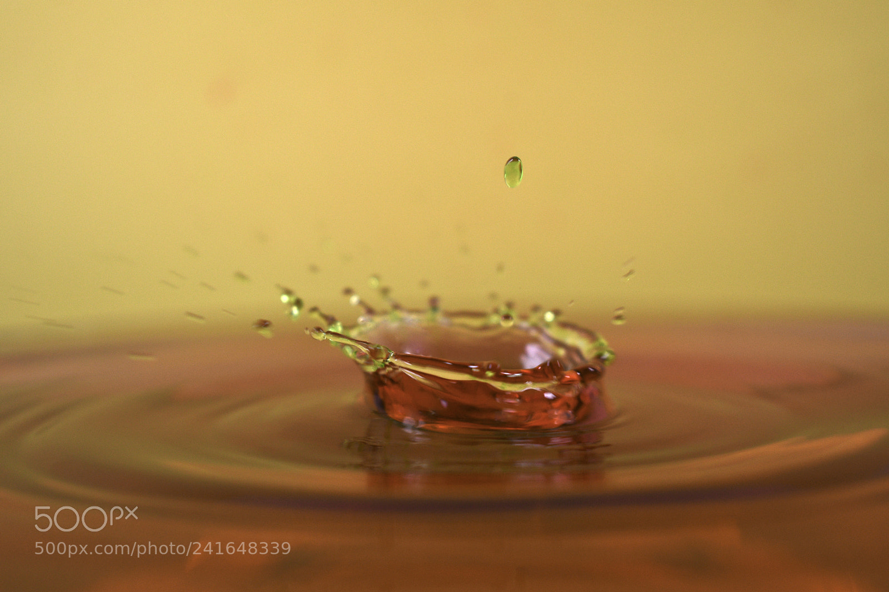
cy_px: 296
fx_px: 1778
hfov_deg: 28.1
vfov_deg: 18.9
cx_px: 444
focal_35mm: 72
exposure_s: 1/640
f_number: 5.3
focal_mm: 48
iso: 400
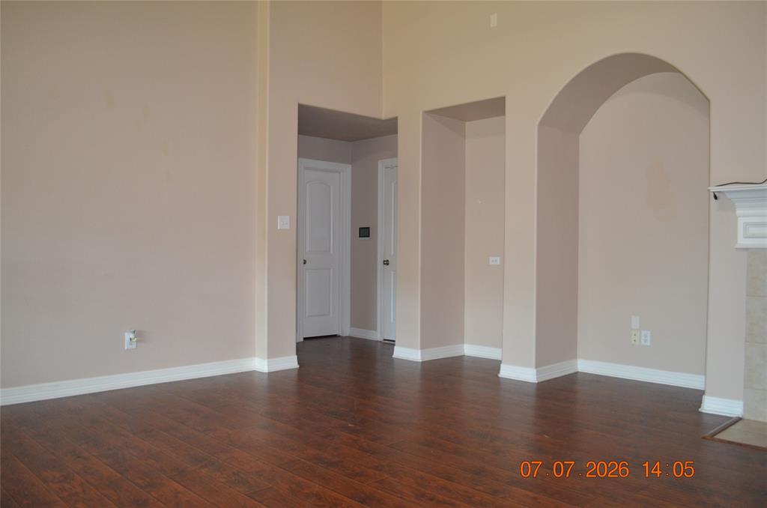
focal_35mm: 30
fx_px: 638
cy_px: 254
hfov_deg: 62.0
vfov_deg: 43.4
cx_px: 384
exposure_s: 1/60
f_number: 3.8
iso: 1000
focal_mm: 20
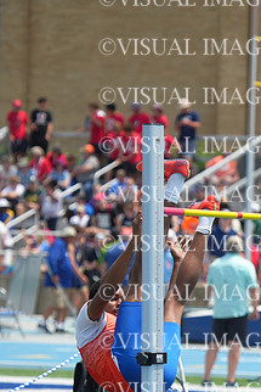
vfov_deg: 5.2
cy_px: 219
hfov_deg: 3.5
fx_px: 4302
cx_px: 274
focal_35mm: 396
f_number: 5.6
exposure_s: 1/2000
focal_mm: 220
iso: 400
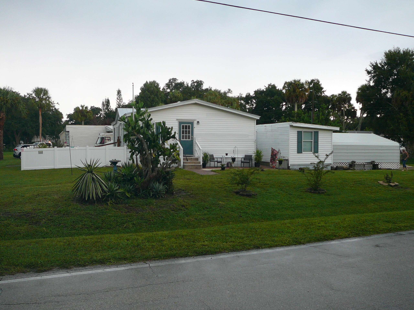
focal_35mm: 35
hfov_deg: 52.6
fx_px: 419
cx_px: 207
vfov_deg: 40.7
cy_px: 155
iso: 80
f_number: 2.8
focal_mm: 5.2
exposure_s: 1/60
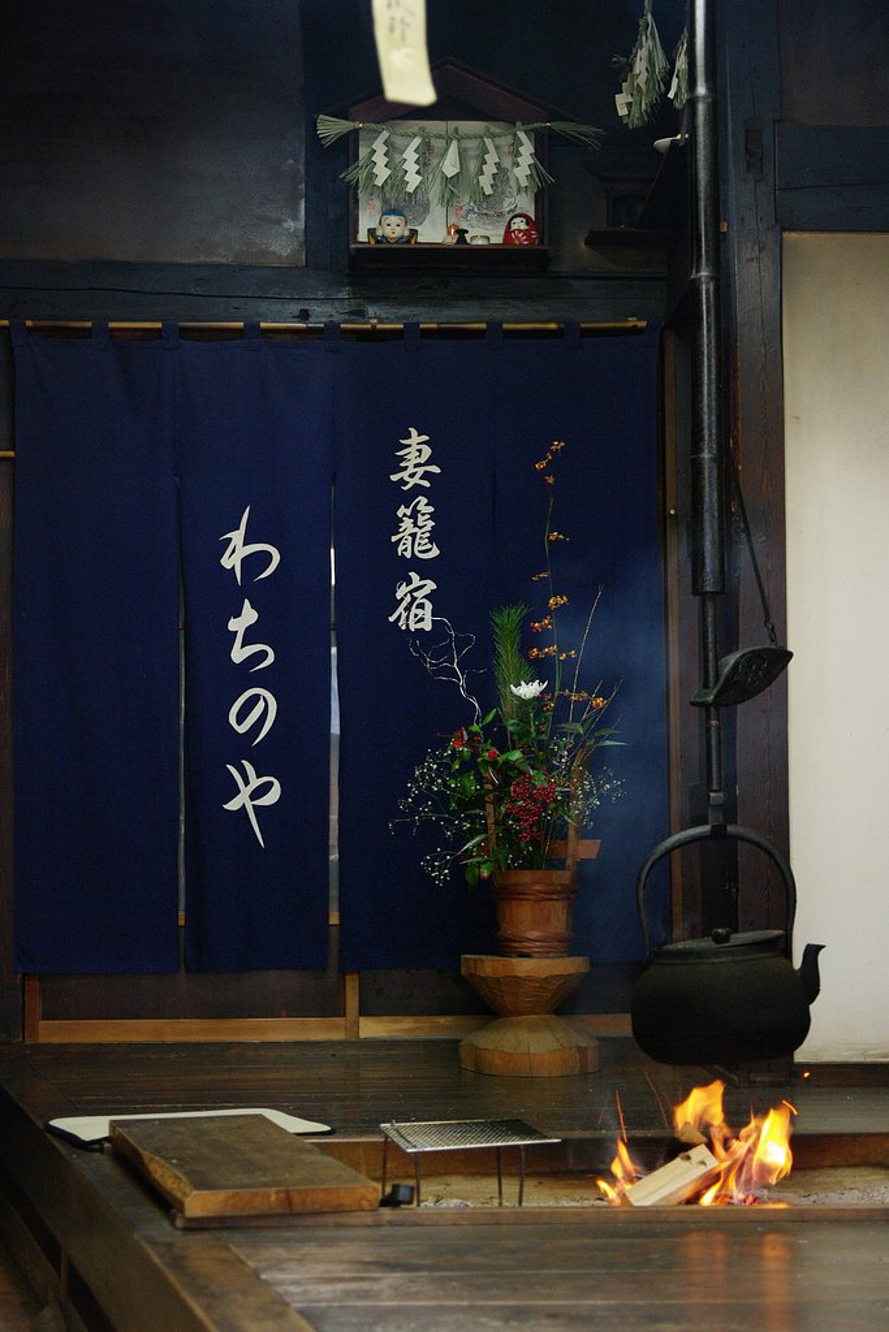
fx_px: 2222
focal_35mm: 60
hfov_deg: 22.6
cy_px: 666
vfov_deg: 33.4
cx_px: 444
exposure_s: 1/15
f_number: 4
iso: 800
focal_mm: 40
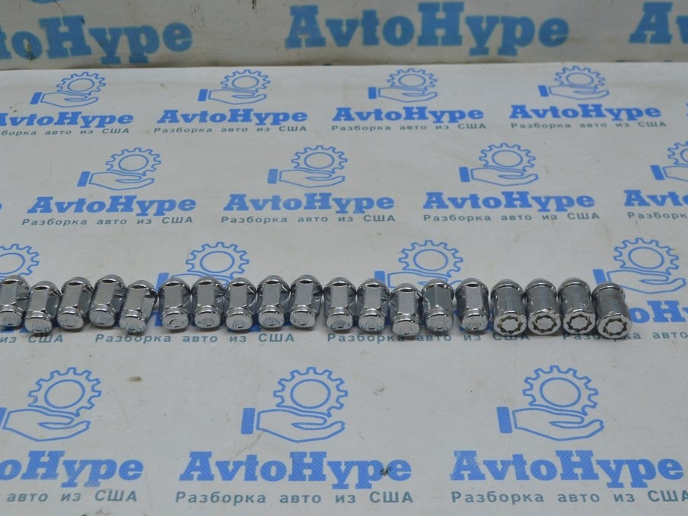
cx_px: 304
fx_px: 974
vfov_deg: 29.7
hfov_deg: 38.9
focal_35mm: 49
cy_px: 258
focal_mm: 30
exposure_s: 1/40
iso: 400
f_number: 7.1
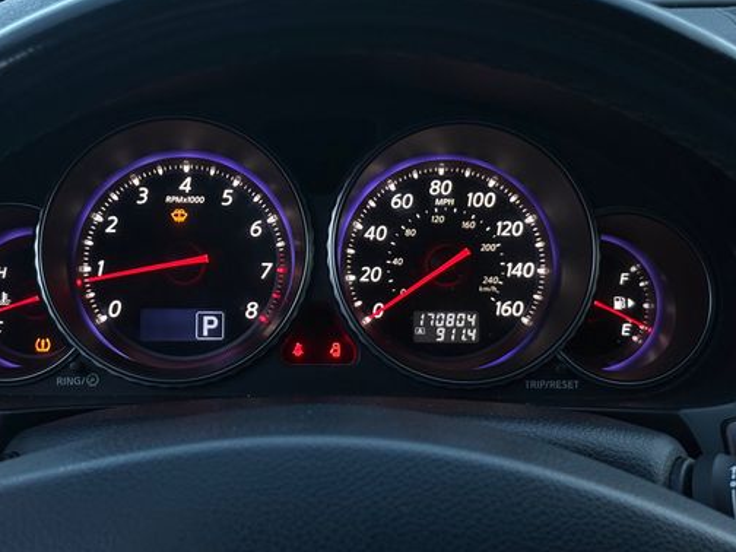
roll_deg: -0.6
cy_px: 204
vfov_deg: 22.2
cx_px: 339
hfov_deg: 29.4
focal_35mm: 66
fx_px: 1403
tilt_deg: -13.3
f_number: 1.6
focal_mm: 5.96
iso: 125
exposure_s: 1/56
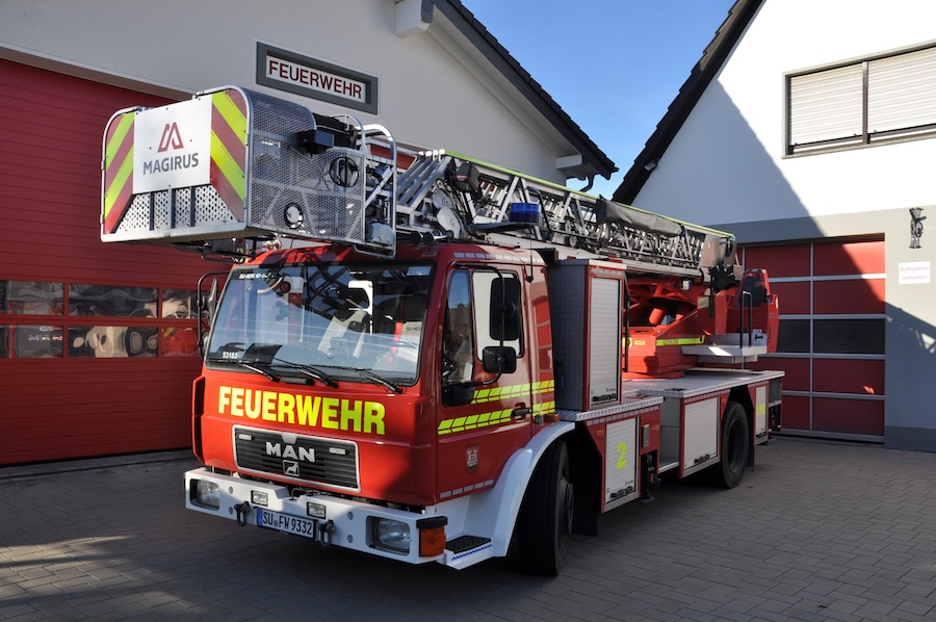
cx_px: 468
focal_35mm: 32
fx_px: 818
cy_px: 311
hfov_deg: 59.5
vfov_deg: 41.6
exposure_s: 1/320
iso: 200
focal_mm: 21
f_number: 9
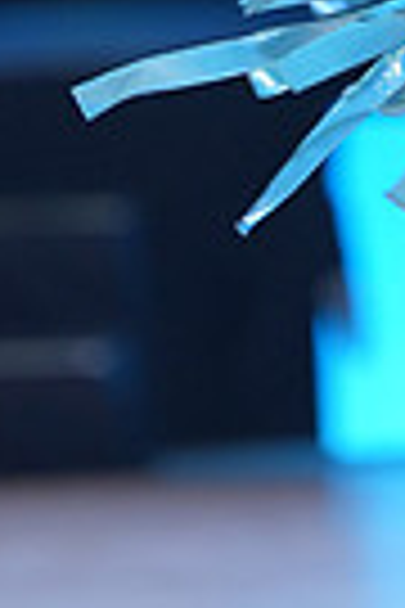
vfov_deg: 2.8
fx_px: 12588
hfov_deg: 1.8
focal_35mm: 746
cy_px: -608
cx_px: 749
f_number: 4
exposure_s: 1/400
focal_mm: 173
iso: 640
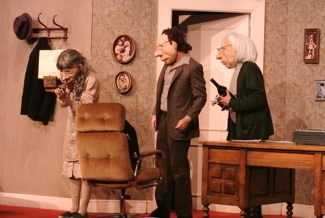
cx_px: 162
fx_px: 968
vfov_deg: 12.9
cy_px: 109
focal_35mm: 107
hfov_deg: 19.1
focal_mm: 39.8
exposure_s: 1/125
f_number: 7.1
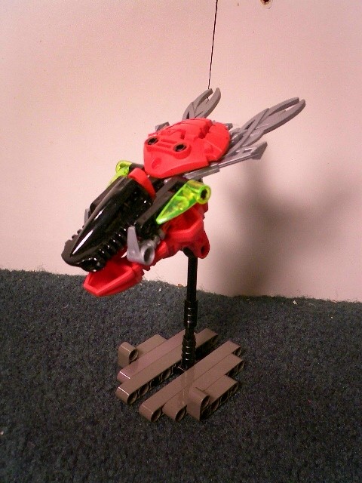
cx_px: 181
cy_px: 242
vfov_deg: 50.1
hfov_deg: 38.7
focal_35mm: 37
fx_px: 516
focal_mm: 5.6
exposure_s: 1/40
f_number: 3.5
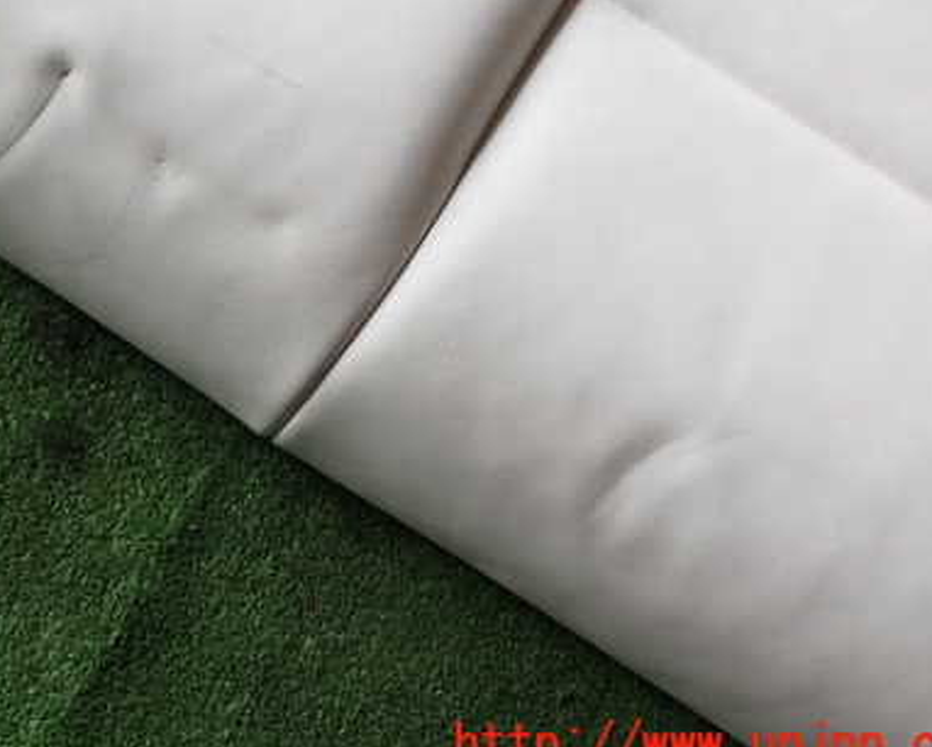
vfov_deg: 32.4
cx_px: 273
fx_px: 1269
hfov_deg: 39.6
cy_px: 227
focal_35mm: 46
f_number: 3.2
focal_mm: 5.4
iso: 100
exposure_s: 1/125
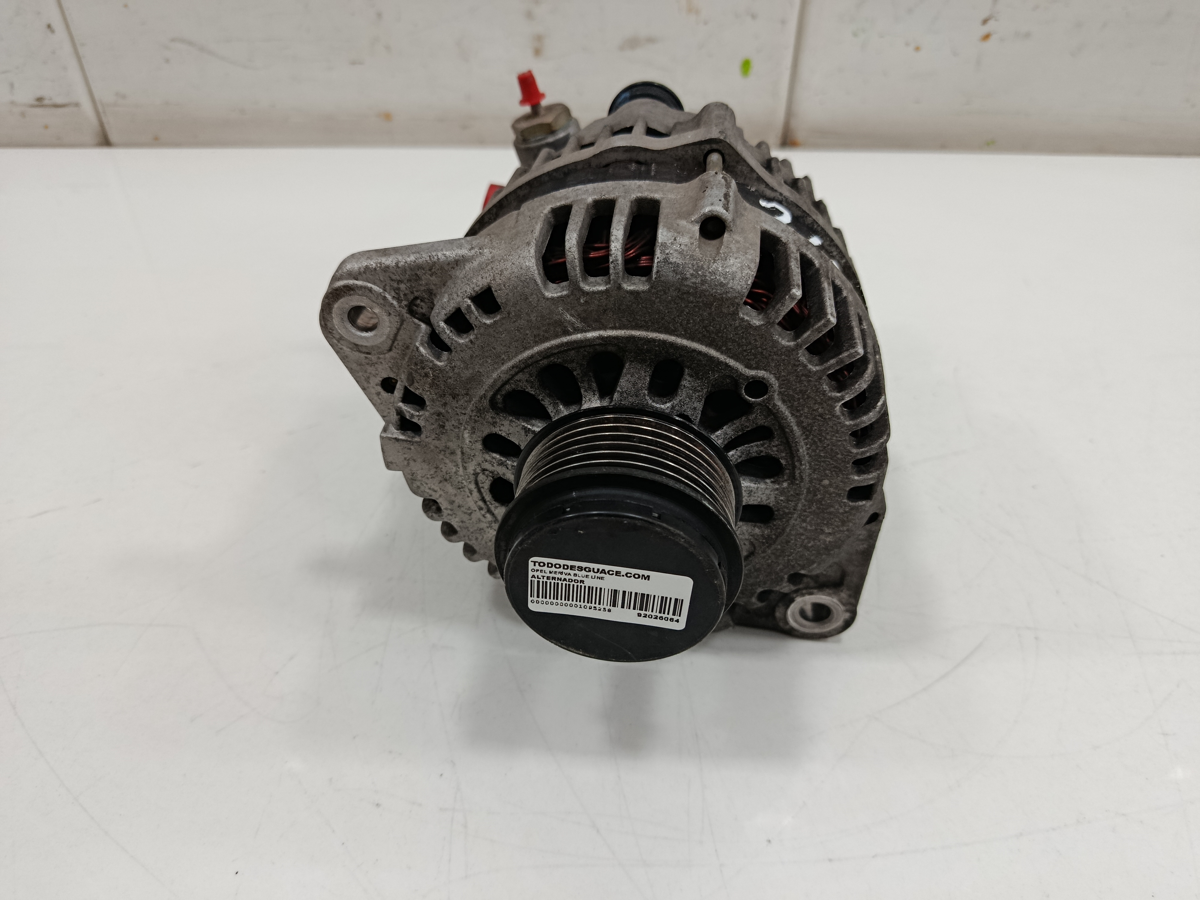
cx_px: 600
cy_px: 450
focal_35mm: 24
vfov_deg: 56.8
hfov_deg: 71.6
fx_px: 832
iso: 1066
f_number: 1.7
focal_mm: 5.24
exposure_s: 1/100
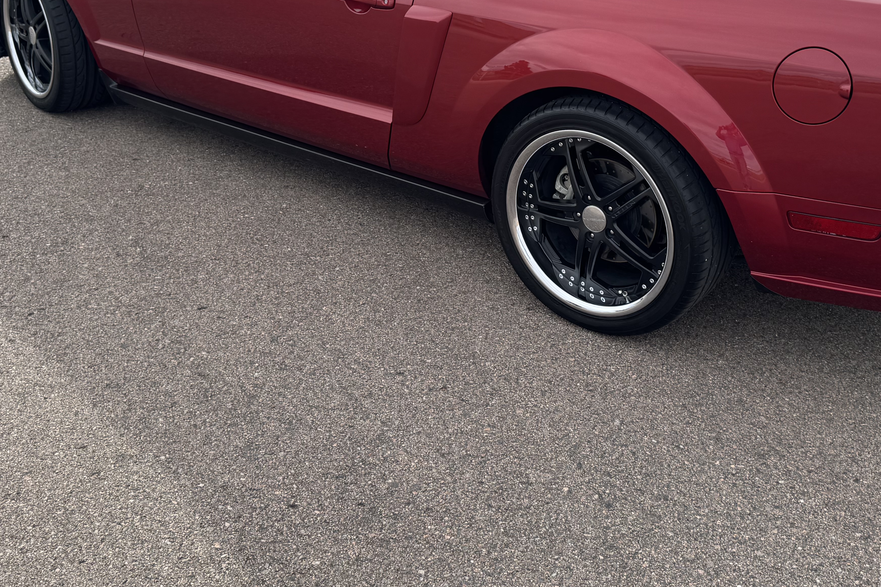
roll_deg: -1.3
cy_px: 139
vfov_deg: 32.0
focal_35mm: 41
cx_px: 488
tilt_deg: -21.0
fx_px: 1003
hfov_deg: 47.3
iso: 80
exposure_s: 1/1311
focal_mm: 6.76
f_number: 1.78
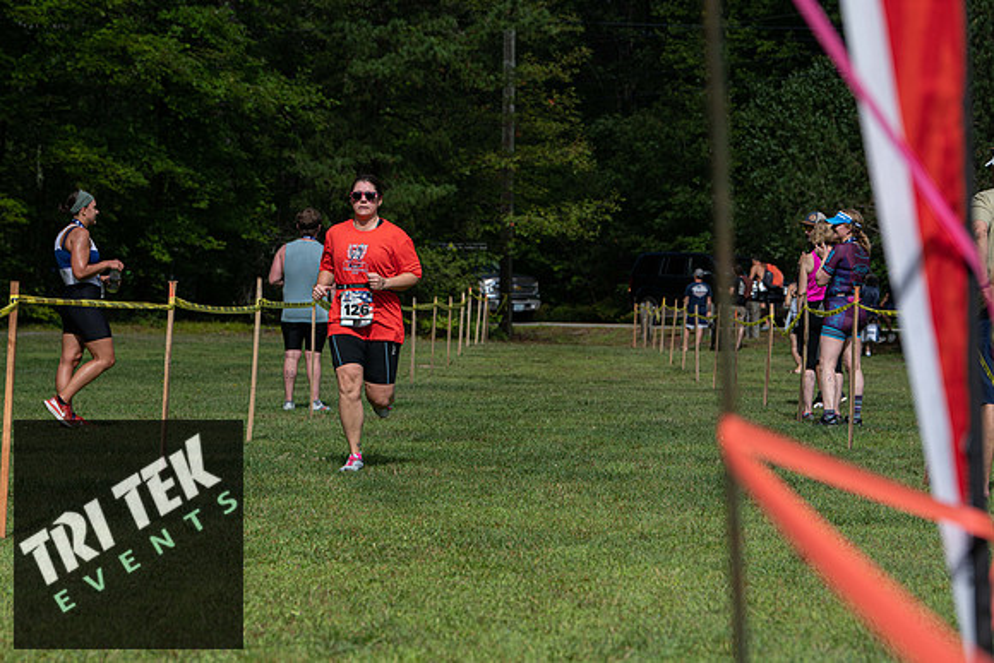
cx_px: 497
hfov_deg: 16.4
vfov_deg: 11.0
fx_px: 3452
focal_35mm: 125
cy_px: 332
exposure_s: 1/1250
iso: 200
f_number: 6.3
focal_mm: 125
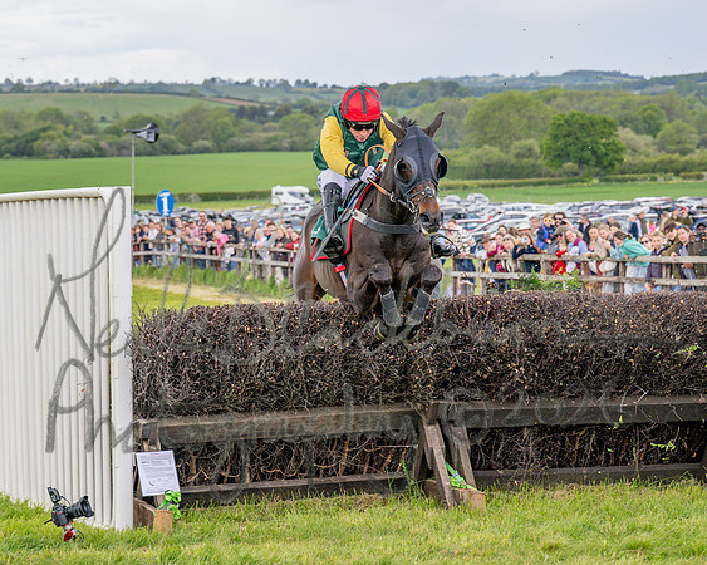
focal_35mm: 139
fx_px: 2914
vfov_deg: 11.1
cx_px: 216
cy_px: 350
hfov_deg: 13.8
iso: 400
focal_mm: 70
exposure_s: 1/1600
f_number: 4
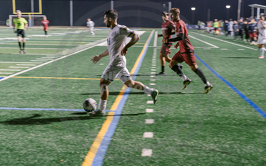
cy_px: 81
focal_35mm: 72
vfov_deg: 18.1
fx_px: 522
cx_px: 133
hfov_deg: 28.6
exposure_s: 1/160
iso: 2500
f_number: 4
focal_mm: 70
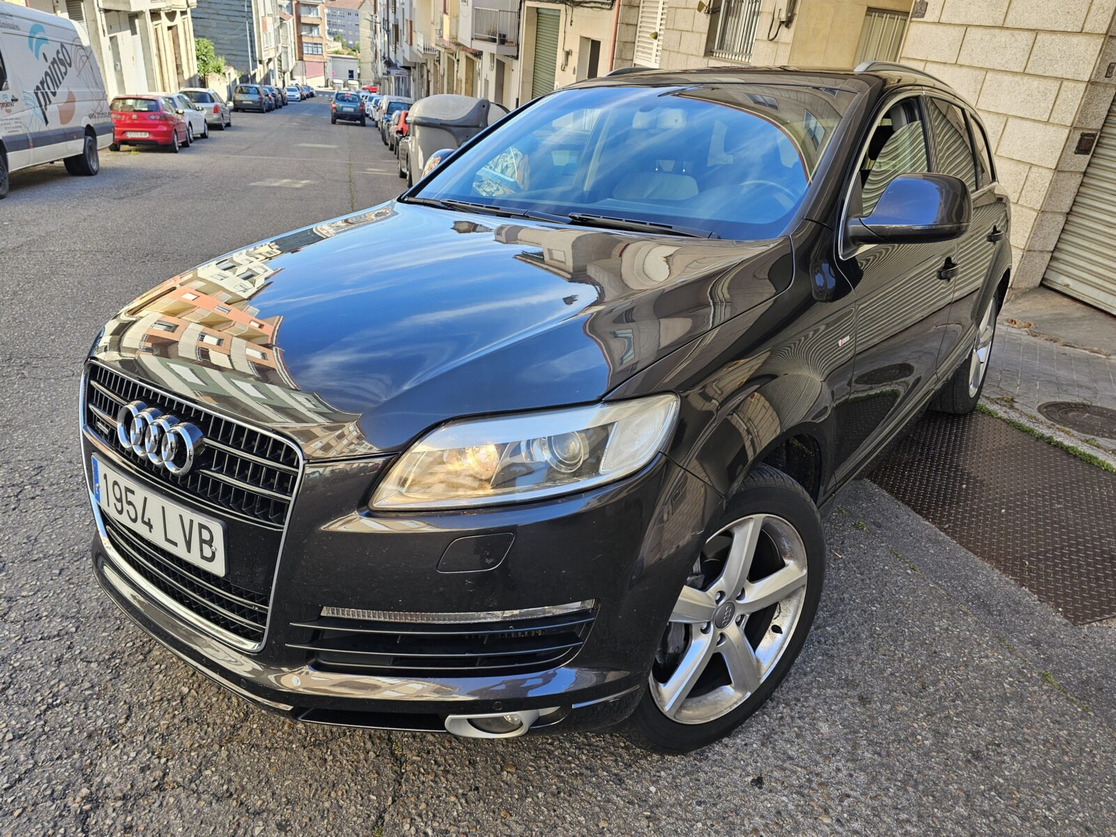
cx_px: 558
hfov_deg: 73.9
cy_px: 418
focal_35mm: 23
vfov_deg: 58.9
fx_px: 742
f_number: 1.7
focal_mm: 6.3
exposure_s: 1/100
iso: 12
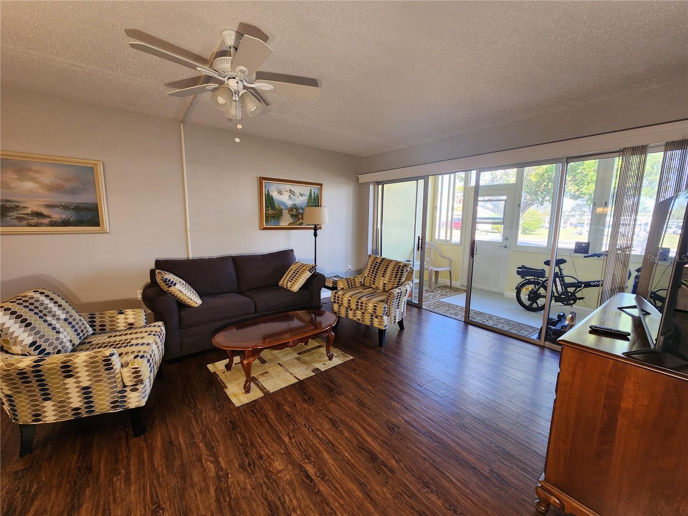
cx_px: 344
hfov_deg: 106.2
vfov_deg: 89.9
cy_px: 258
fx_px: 258
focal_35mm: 13
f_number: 2.2
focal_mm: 2.2
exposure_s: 1/60
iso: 200
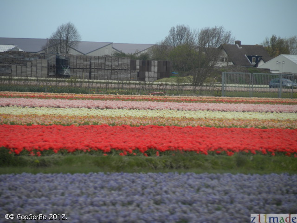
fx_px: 4127
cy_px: 112
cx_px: 148
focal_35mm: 481
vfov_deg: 3.1
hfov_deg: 4.1
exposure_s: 1/270
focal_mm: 85.6
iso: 64
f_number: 5
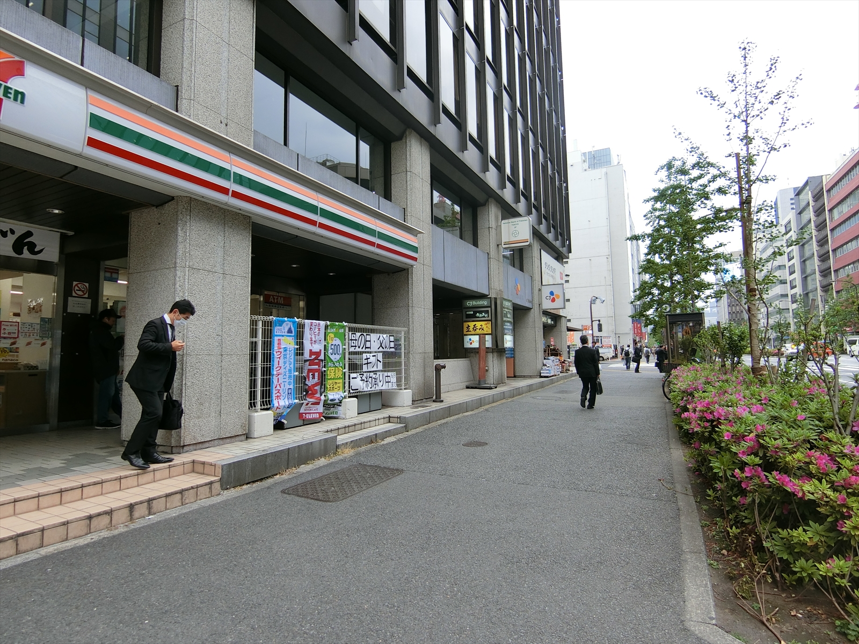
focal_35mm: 19
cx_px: 430
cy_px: 322
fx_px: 471
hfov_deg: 84.7
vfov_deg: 68.7
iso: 80
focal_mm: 4.06
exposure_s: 1/160
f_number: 2.7
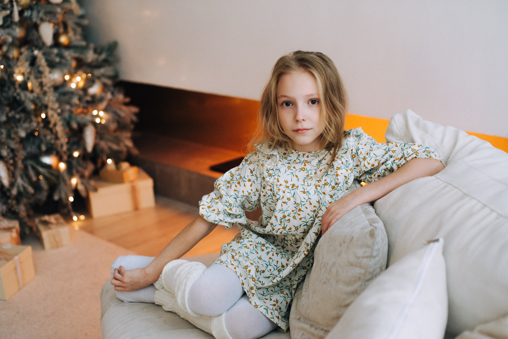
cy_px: 170
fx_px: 706
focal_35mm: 50
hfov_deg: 39.6
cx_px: 254
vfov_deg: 27.0
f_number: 2.8
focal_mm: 50
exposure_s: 1/160
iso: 640
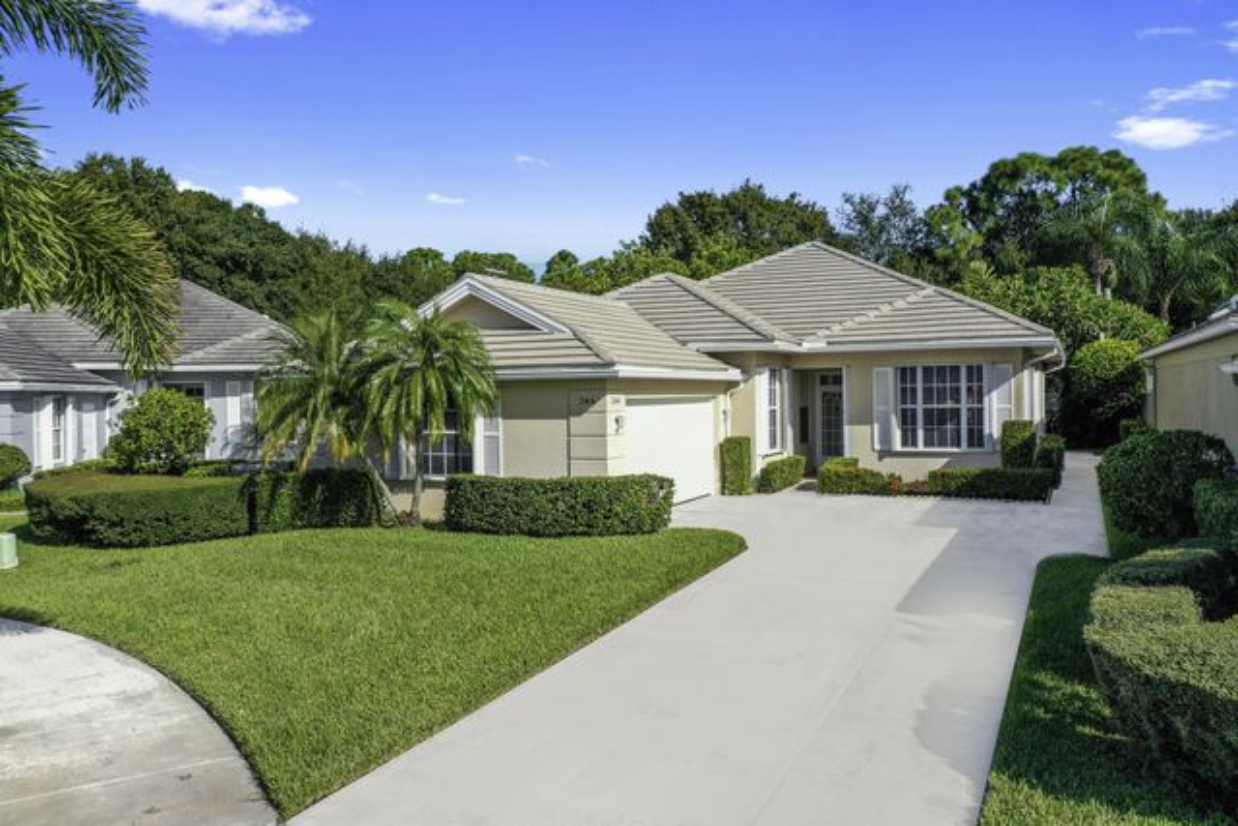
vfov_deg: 46.4
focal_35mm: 28
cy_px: 413
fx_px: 963
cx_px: 619
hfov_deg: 65.5
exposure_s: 1/640
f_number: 4.5
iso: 100
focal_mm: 10.26
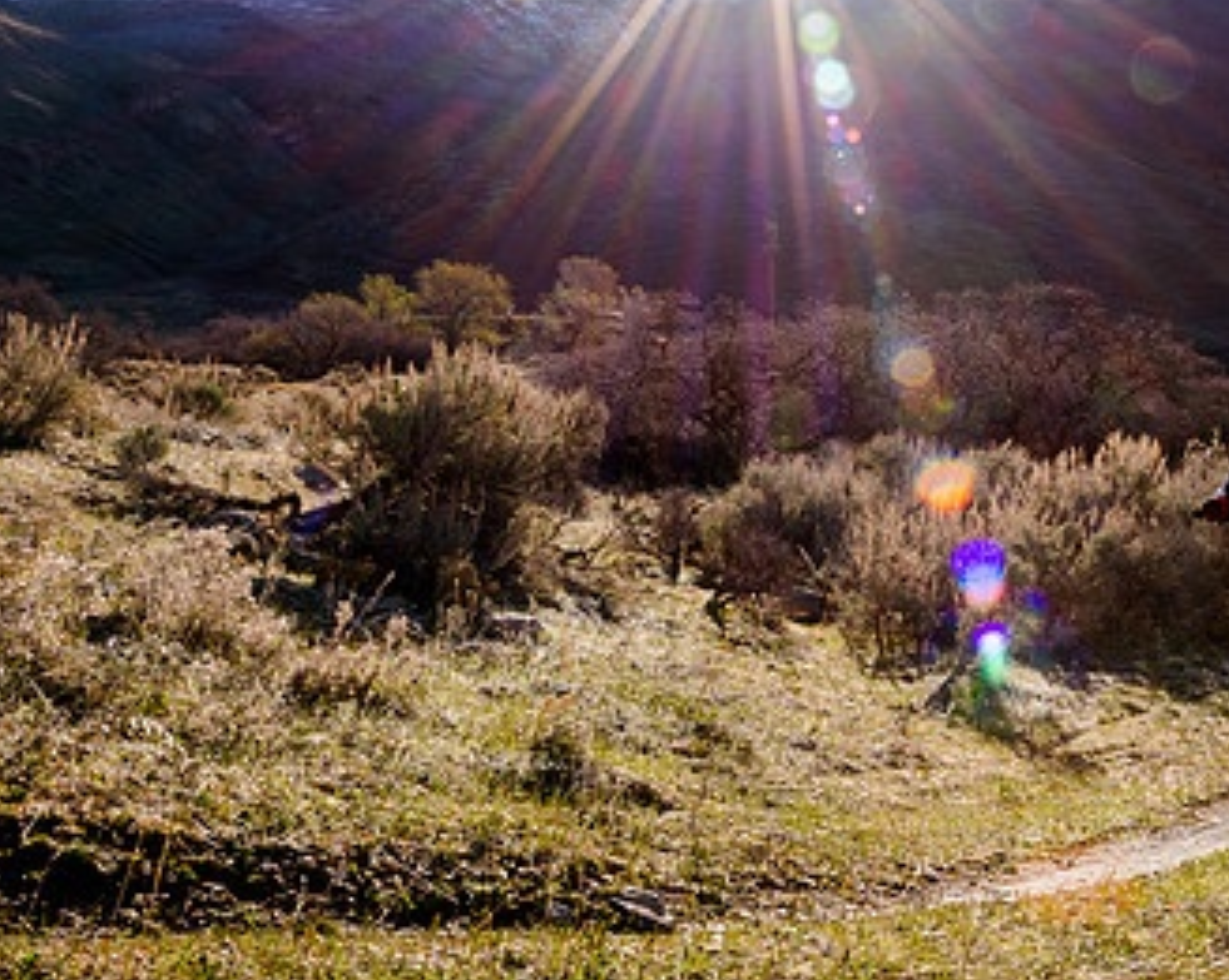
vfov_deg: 29.8
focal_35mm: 50
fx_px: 1817
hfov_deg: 36.8
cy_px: 257
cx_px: 860
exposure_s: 1/125
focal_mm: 24
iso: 250
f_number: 18
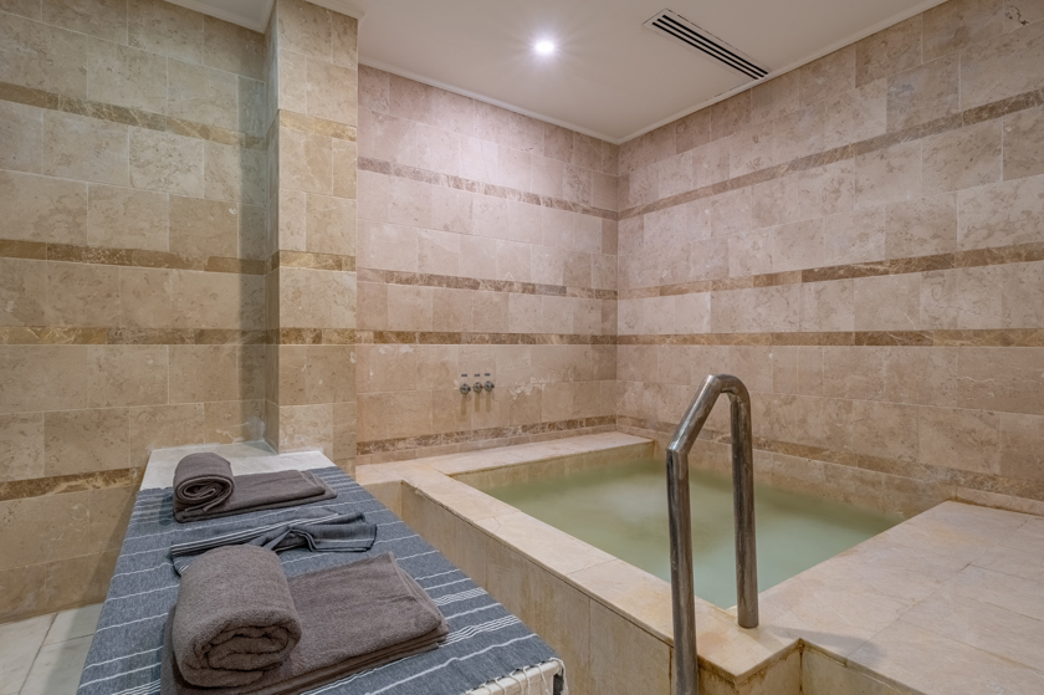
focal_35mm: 17
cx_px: 522
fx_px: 493
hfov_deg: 93.3
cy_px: 348
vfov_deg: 70.4
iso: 320
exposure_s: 1/5
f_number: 11
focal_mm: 17
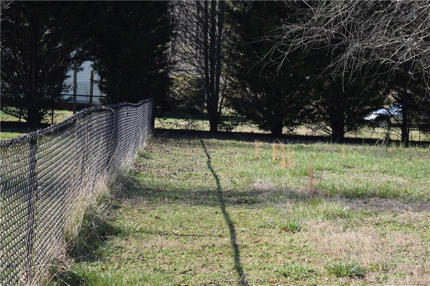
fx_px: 985
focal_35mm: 82
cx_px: 215
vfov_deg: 16.5
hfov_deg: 24.6
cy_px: 143
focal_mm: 55
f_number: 7.1
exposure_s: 1/200
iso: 100
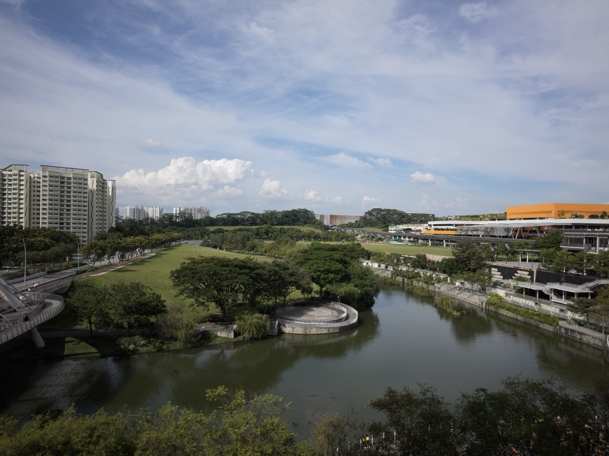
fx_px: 387
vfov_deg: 61.1
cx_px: 304
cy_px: 228
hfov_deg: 76.4
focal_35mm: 22
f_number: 5.6
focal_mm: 28
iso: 200
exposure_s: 1/1000
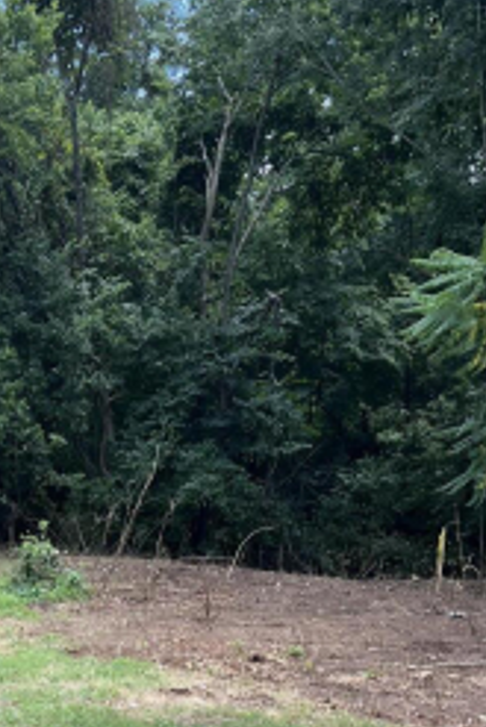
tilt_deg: -4.8
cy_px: 575
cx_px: 94
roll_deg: +0.5
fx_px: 1476
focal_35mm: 73
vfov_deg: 27.2
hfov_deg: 18.5
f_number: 1.5
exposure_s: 1/597
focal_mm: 5.7
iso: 50
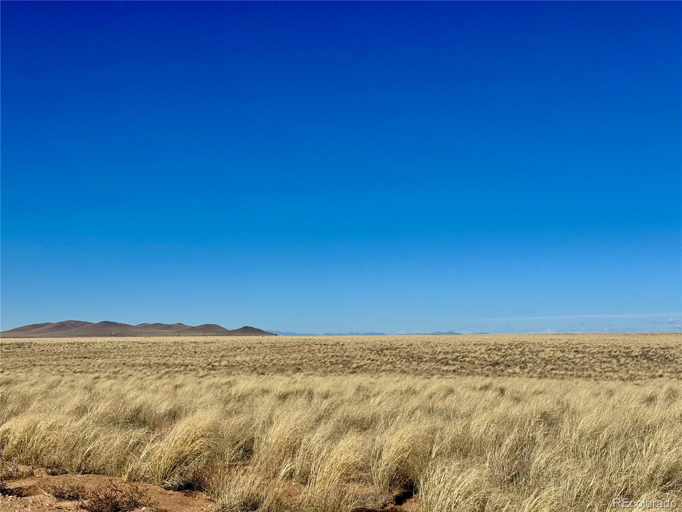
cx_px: 341
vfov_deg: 30.3
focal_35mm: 48
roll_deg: -0.3
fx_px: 946
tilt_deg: +4.5
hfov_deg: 39.7
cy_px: 256
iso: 80
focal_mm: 6.76
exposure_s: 1/12500
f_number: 1.78
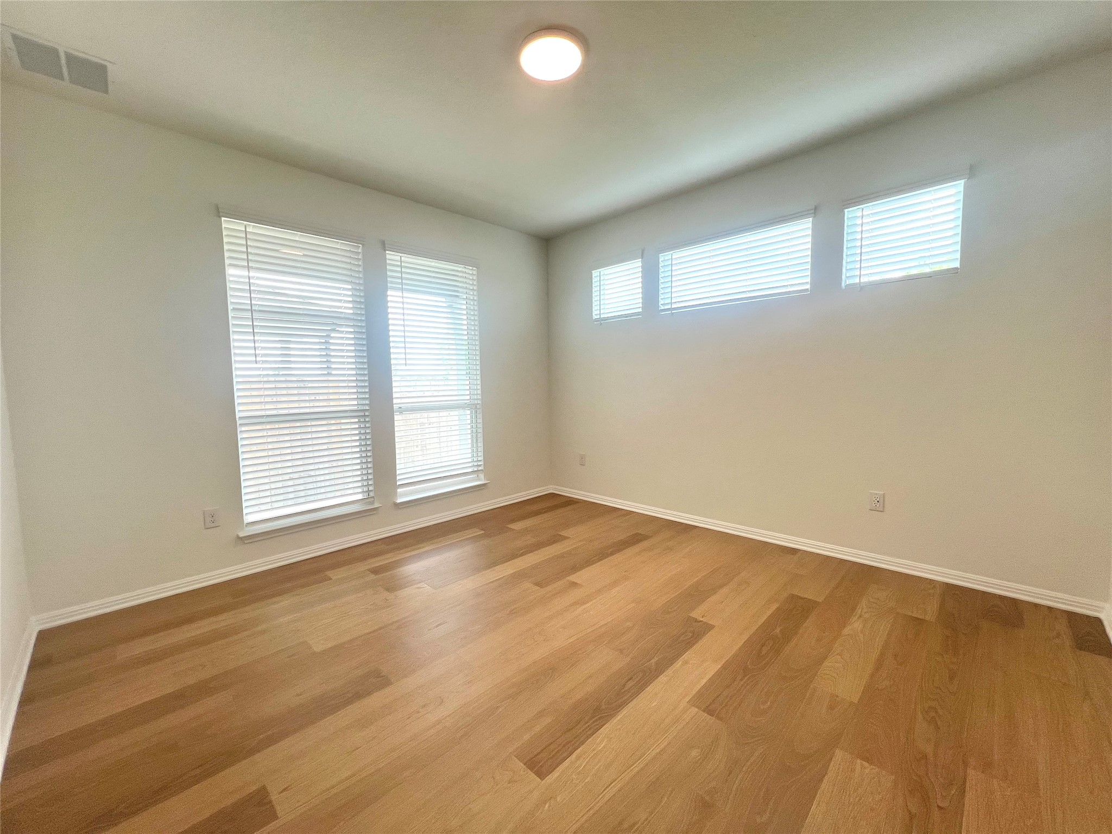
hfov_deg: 106.2
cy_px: 417
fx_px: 418
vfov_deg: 89.9
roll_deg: +1.6
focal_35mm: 13
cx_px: 556
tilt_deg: -5.0
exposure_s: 1/120
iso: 40
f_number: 1.8
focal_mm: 1.57
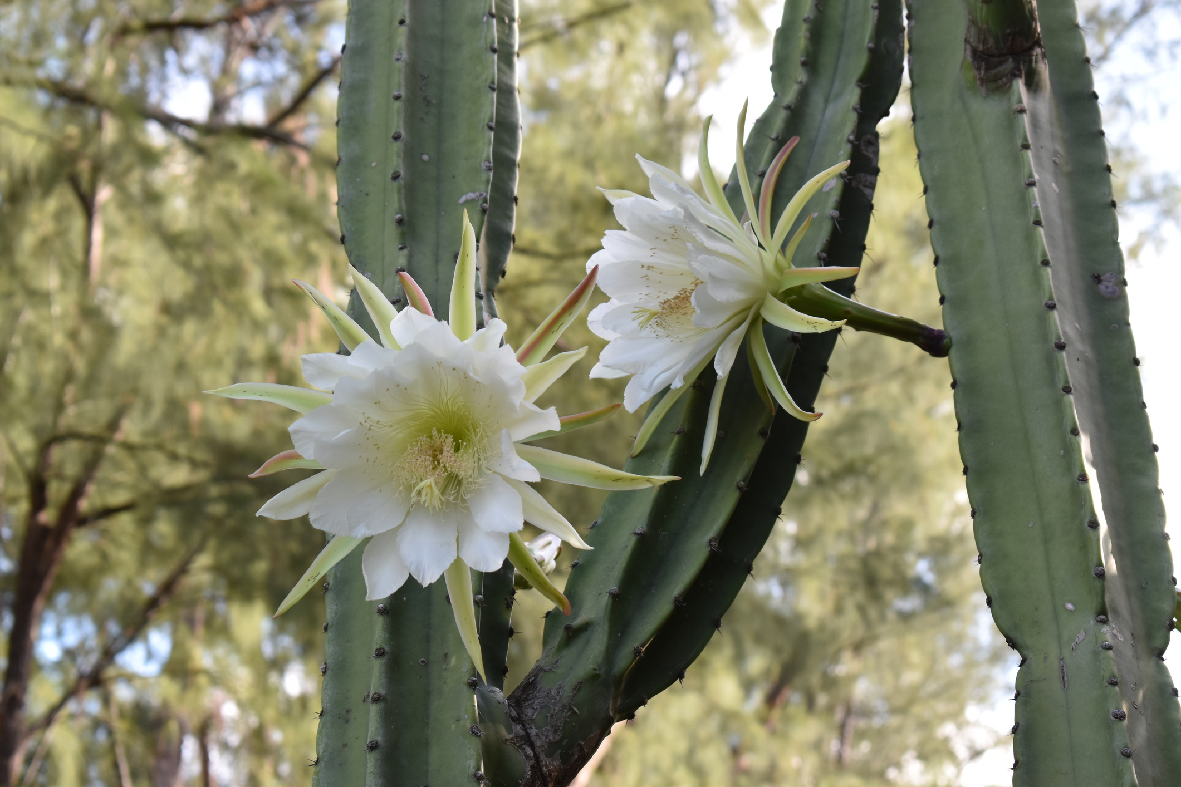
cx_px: 590
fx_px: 2706
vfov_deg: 16.6
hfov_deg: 24.6
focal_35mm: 82
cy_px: 394
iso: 400
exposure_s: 1/160
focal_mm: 55
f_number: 6.3
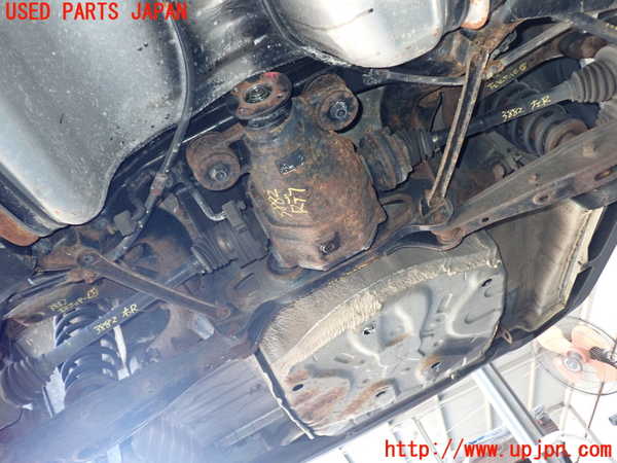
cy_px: 232
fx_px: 535
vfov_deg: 46.8
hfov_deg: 60.0
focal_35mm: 30
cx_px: 308
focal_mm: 5.4
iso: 400
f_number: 2.3
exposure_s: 1/125
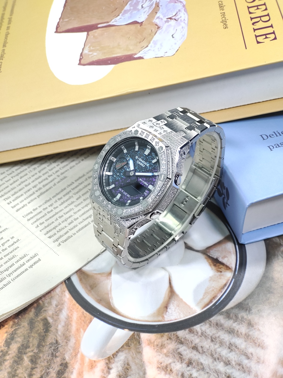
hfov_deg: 29.1
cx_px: 142
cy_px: 189
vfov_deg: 38.2
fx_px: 545
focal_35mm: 50
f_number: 2.08
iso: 89
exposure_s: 1/100
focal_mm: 7.55
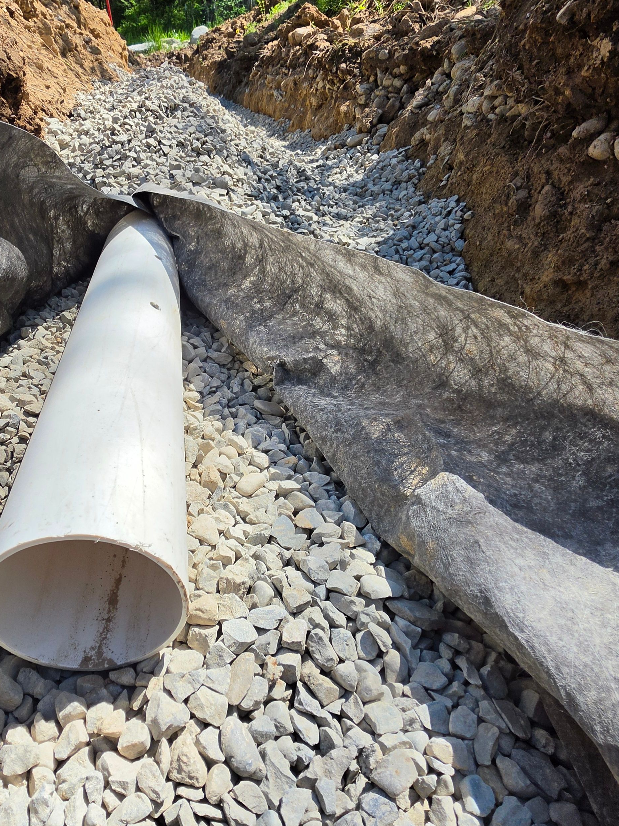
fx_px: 501
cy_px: 416
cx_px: 205
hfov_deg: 61.9
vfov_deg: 79.0
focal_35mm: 21
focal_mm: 2.2
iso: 32
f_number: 1.9
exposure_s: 1/2094
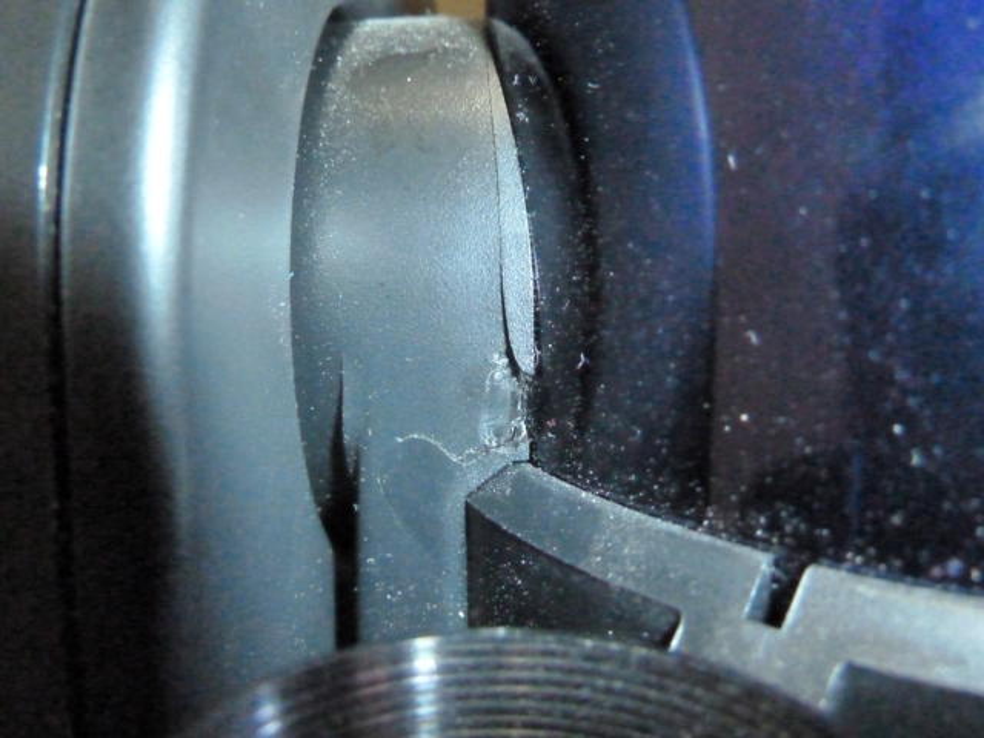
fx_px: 910
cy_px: 369
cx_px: 492
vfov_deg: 44.2
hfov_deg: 56.8
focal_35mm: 32
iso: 1600
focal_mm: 5.3
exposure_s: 1/40
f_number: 4
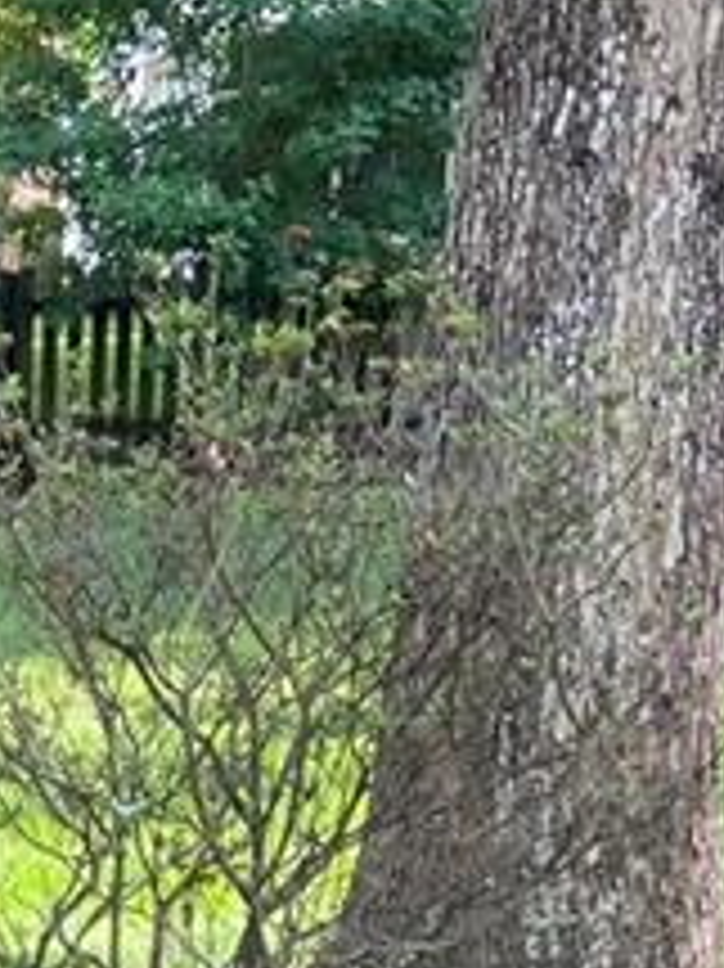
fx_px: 2596
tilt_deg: -18.7
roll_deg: +3.4
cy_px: 1234
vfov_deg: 19.6
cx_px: -481
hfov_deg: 14.4
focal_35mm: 93
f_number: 1.8
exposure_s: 1/122
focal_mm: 4.25
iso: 40
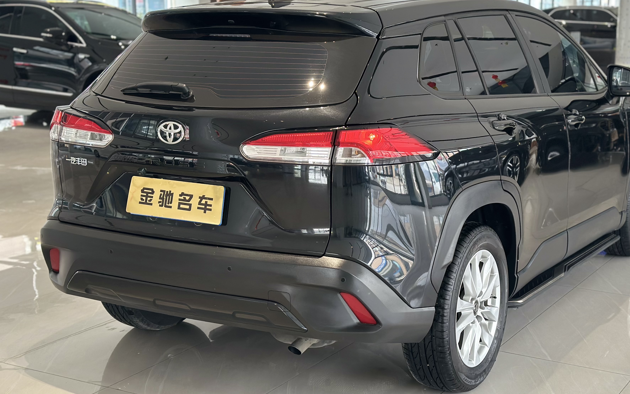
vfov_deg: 22.4
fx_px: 996
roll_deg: -0.1
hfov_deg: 35.1
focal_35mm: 58
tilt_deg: -9.2
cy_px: 182
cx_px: 336
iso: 125
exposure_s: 1/94
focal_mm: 6.86
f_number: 1.78
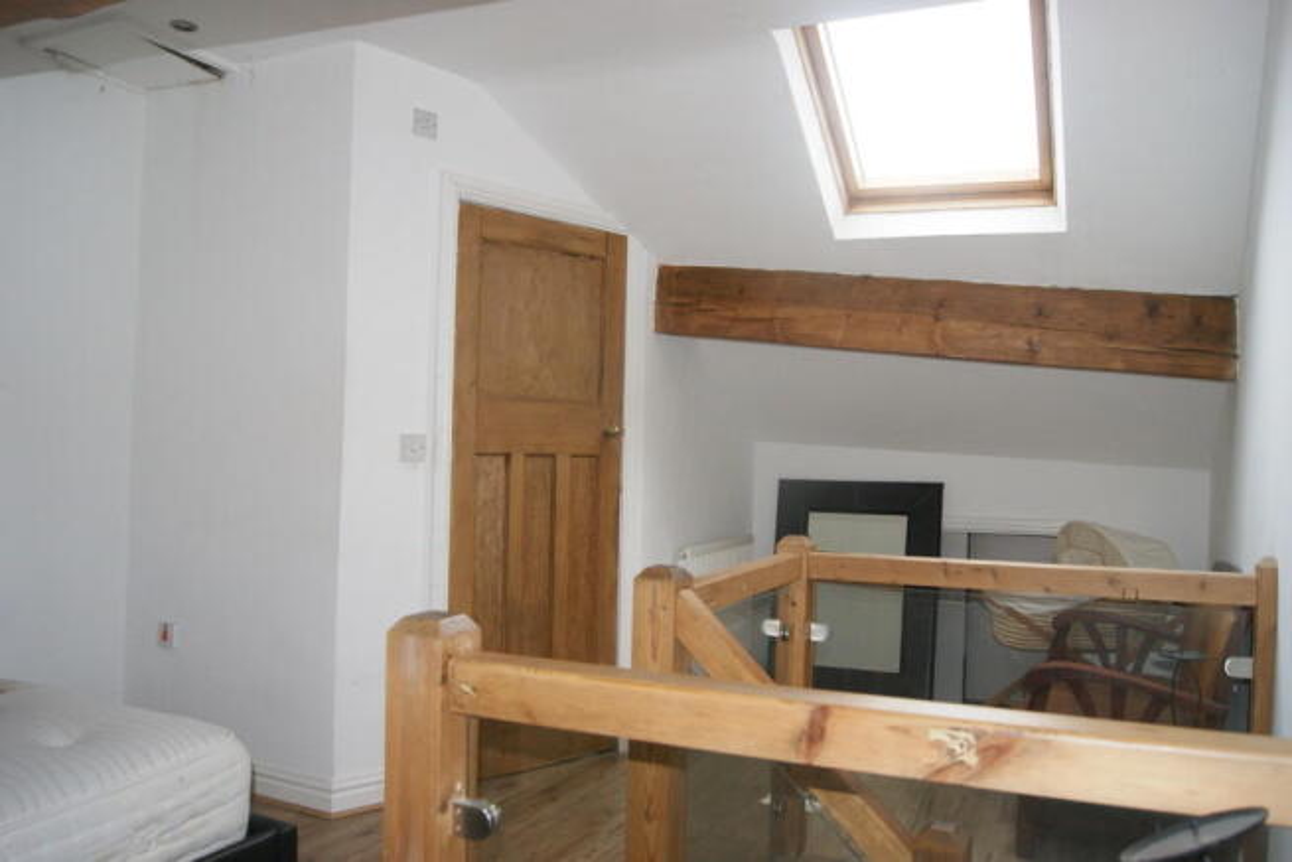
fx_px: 969
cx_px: 646
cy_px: 431
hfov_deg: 67.4
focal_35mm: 27
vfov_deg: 48.0
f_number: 5.6
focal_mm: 18
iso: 400
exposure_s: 1/60
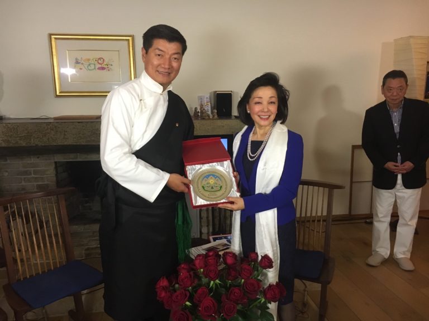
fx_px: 359
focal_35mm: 29
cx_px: 214
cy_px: 160
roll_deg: +1.2
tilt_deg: -9.6
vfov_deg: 48.2
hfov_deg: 61.7
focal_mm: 4.15
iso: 200
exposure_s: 1/30
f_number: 2.2
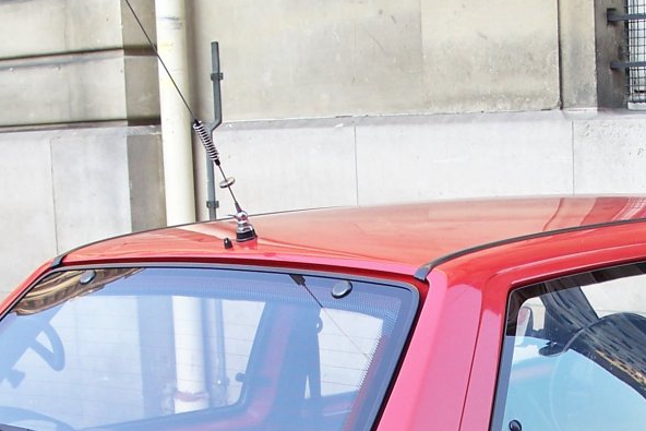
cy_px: 563
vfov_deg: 12.7
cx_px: 472
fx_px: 1867
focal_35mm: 104
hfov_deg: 19.5
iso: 64
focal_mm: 7.8
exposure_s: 1/80
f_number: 2.8
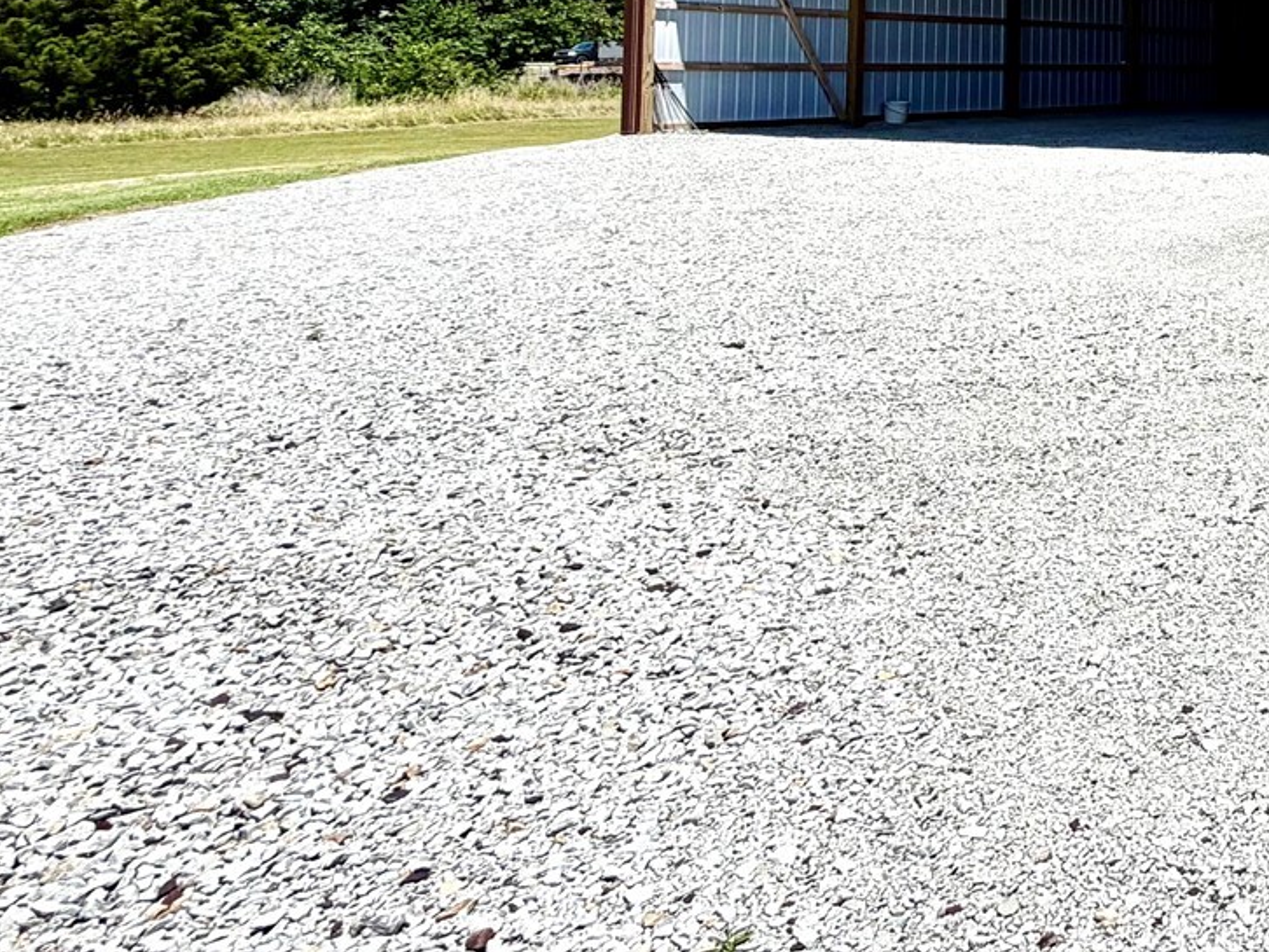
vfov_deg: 35.1
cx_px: 1608
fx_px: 1357
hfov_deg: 35.8
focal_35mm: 37
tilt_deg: +2.3
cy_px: 3
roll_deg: -0.1
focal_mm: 2.22
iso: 20
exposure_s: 1/1167
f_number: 2.2
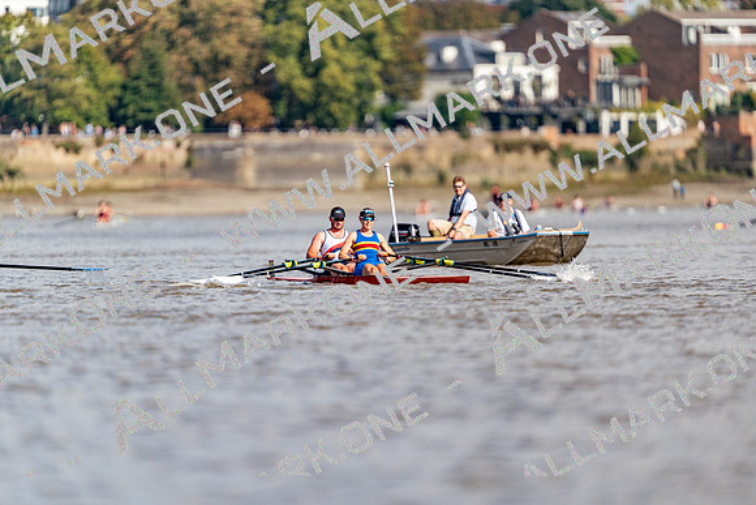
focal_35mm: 597
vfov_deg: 2.3
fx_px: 12546
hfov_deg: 3.5
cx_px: 378
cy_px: 252
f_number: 4
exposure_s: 1/2000
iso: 100
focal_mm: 597.3
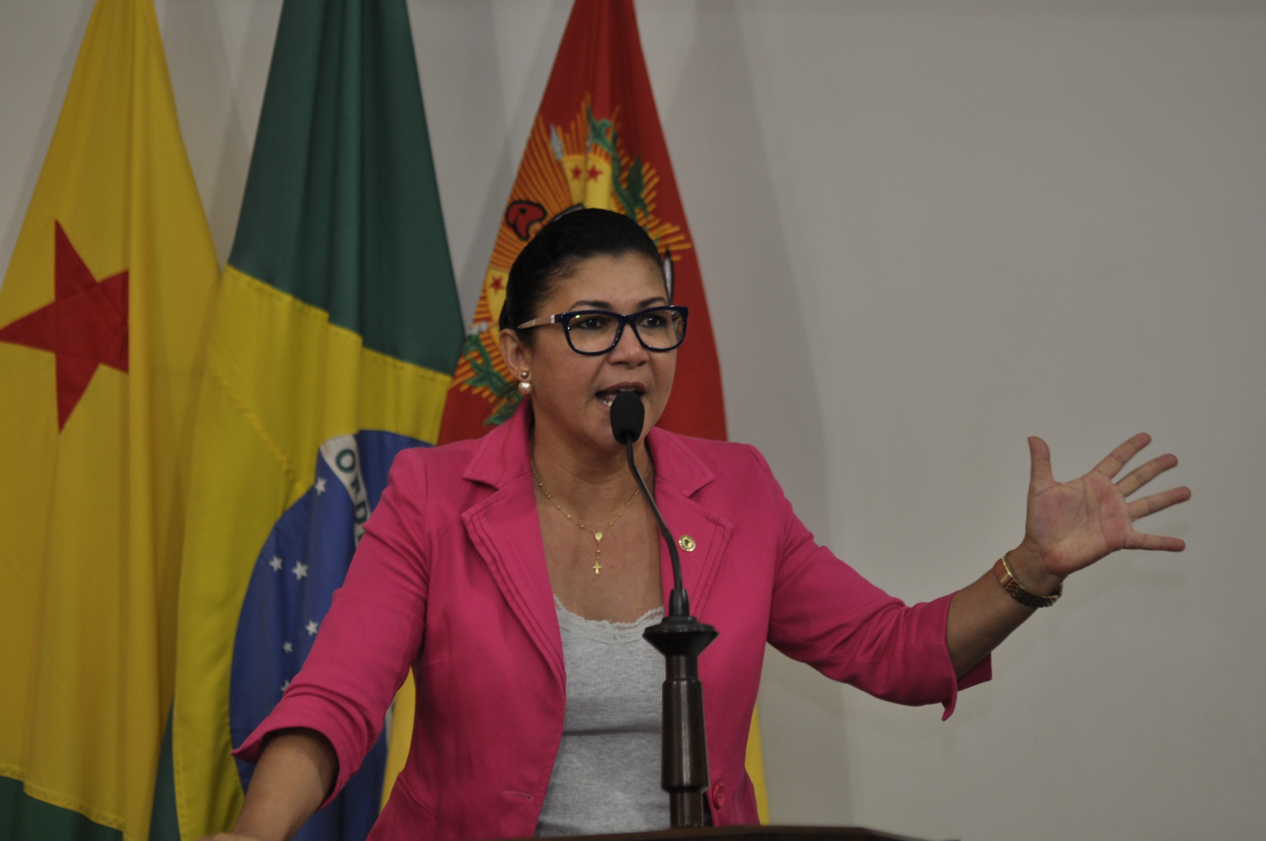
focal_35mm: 225
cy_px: 420
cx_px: 633
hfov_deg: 9.2
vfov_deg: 6.1
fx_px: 7903
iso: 400
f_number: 4.5
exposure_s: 1/60
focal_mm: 150
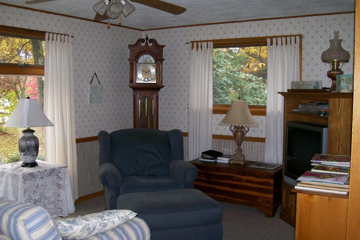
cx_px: 179
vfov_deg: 35.1
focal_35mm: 38
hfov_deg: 50.7
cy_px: 128
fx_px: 380
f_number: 2.7
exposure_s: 1/64
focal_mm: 6
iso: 140
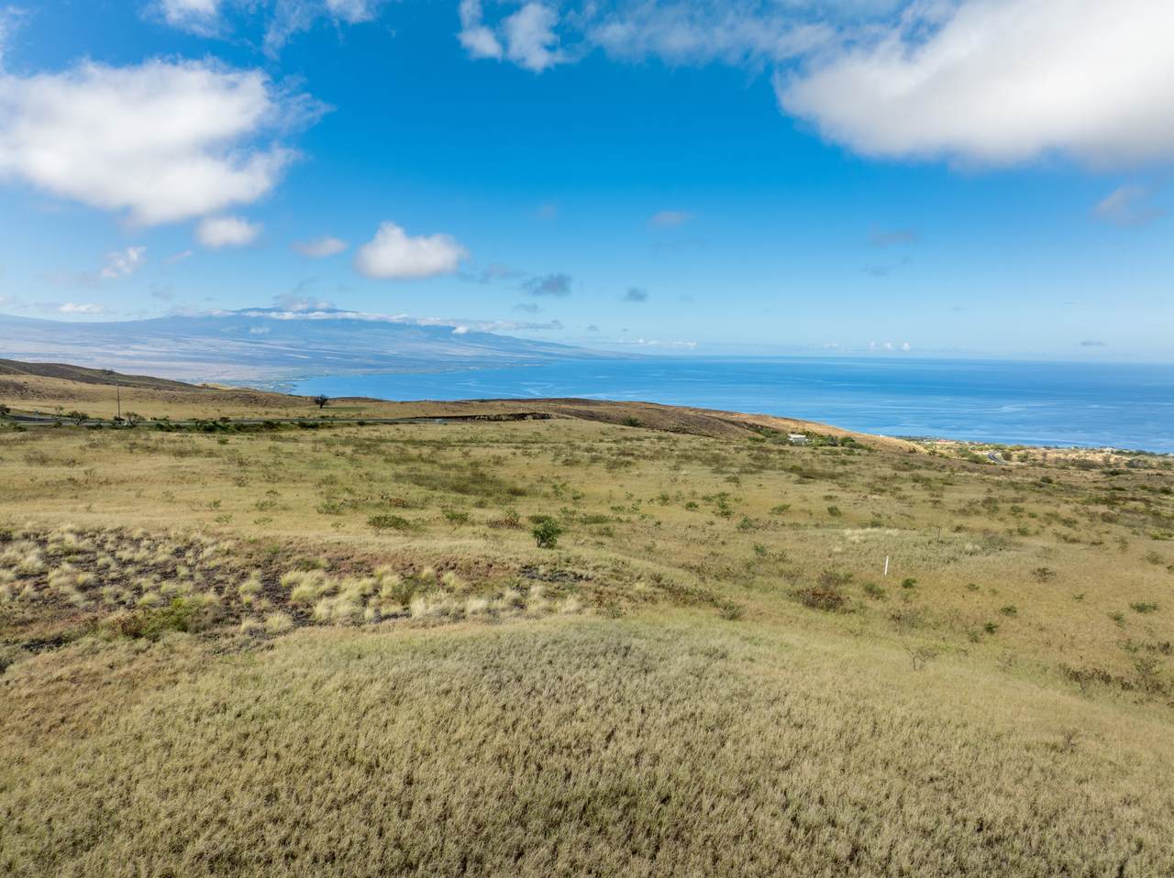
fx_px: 813
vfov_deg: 56.8
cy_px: 439
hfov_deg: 71.6
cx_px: 587
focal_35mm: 24
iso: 100
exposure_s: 1/240
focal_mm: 12.29
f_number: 9
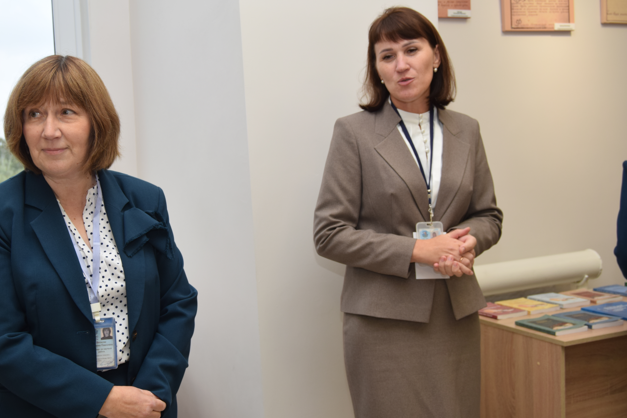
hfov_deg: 41.9
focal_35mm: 47
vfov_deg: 28.6
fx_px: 818
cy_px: 189
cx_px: 282
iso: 250
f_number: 5.6
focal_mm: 28
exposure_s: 1/125
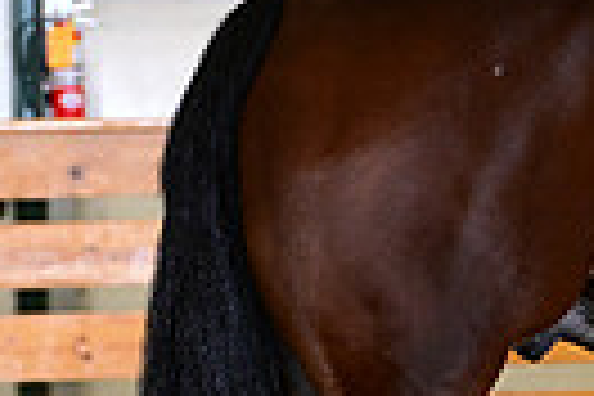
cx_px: 1192
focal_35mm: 705
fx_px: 11632
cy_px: 335
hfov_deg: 2.9
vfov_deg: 2.0
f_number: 5.6
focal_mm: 160
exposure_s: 1/200
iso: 2500
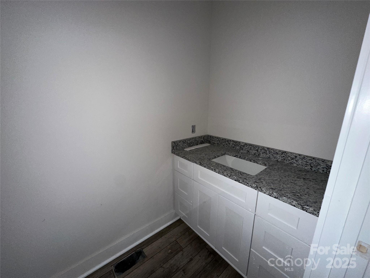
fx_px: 150
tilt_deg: -14.6
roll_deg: -0.5
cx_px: 185
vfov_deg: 85.7
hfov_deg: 102.1
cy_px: 139
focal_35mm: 14
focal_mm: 2.22
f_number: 2.2
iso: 100
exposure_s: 1/34
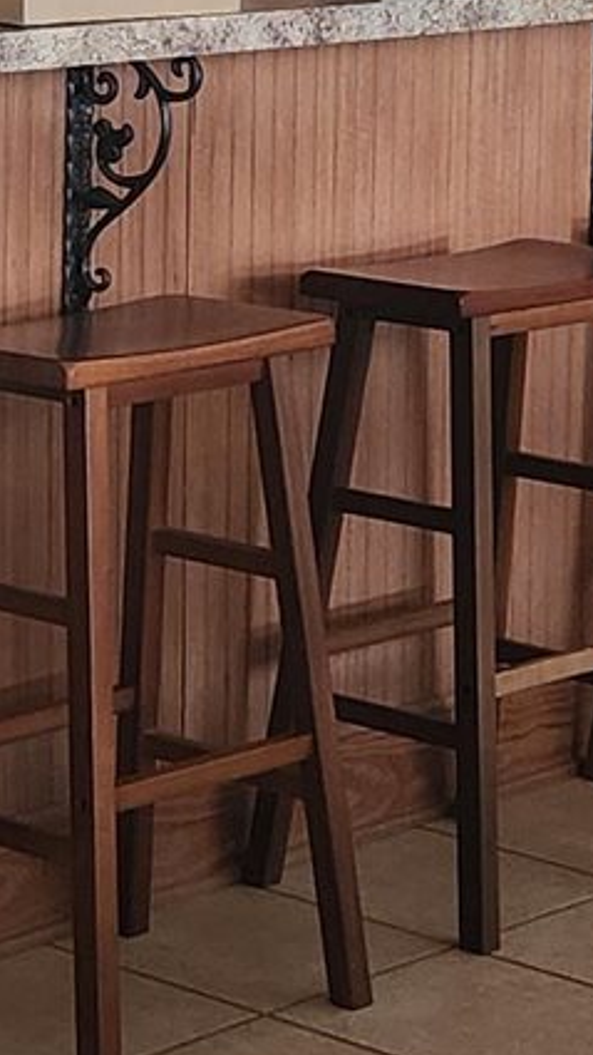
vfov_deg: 15.7
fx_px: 3802
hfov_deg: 8.7
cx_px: -243
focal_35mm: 136
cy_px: 169
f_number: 1.8
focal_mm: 6.4
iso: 640
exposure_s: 1/120
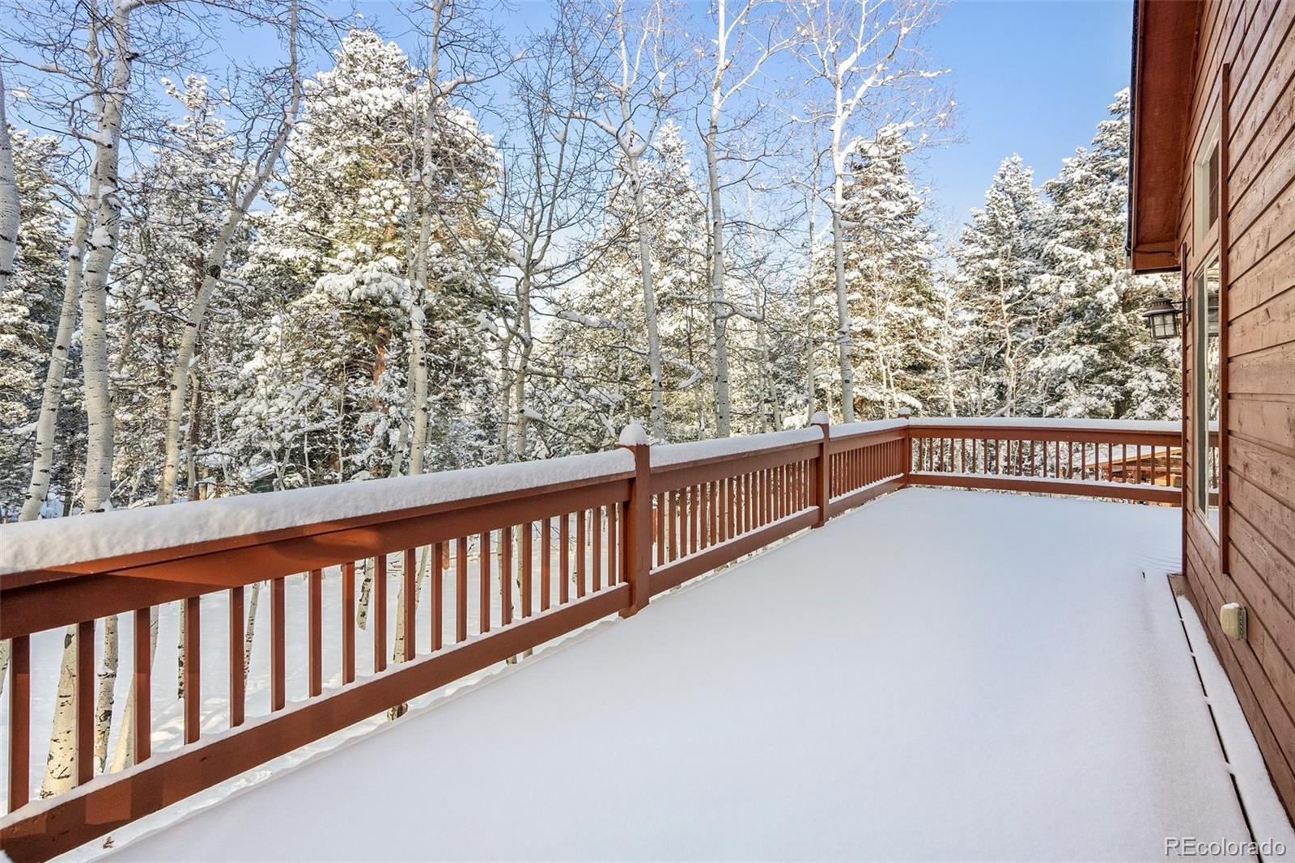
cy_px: 432
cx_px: 648
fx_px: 576
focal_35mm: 16
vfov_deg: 73.8
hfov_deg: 96.7
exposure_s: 1/200
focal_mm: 16
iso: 800
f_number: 8
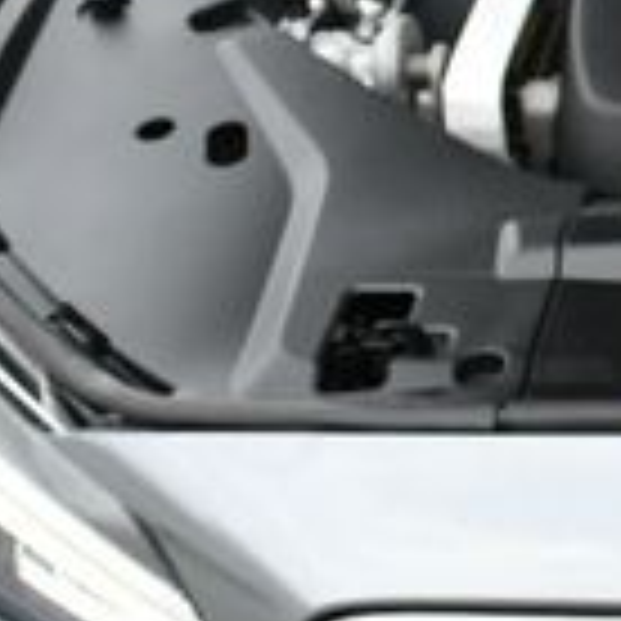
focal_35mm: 142
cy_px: 40
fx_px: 2882
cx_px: 1260
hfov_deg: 11.1
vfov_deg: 12.2
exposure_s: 1/250
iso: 200
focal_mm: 18
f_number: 7.1
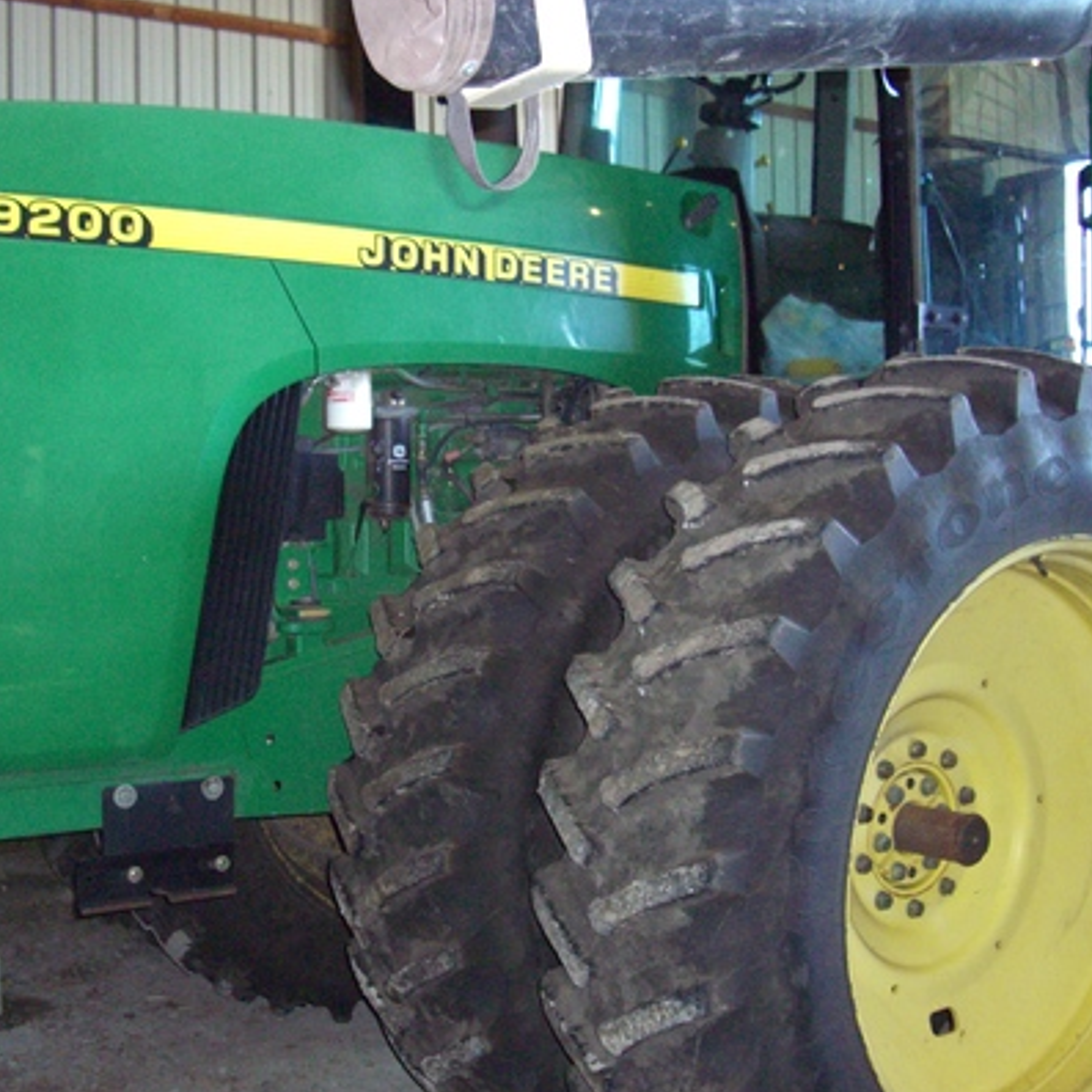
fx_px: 1642
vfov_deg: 36.8
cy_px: 545
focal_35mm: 46
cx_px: 465
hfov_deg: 36.7
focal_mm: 7.9
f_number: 2.8
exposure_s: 1/60
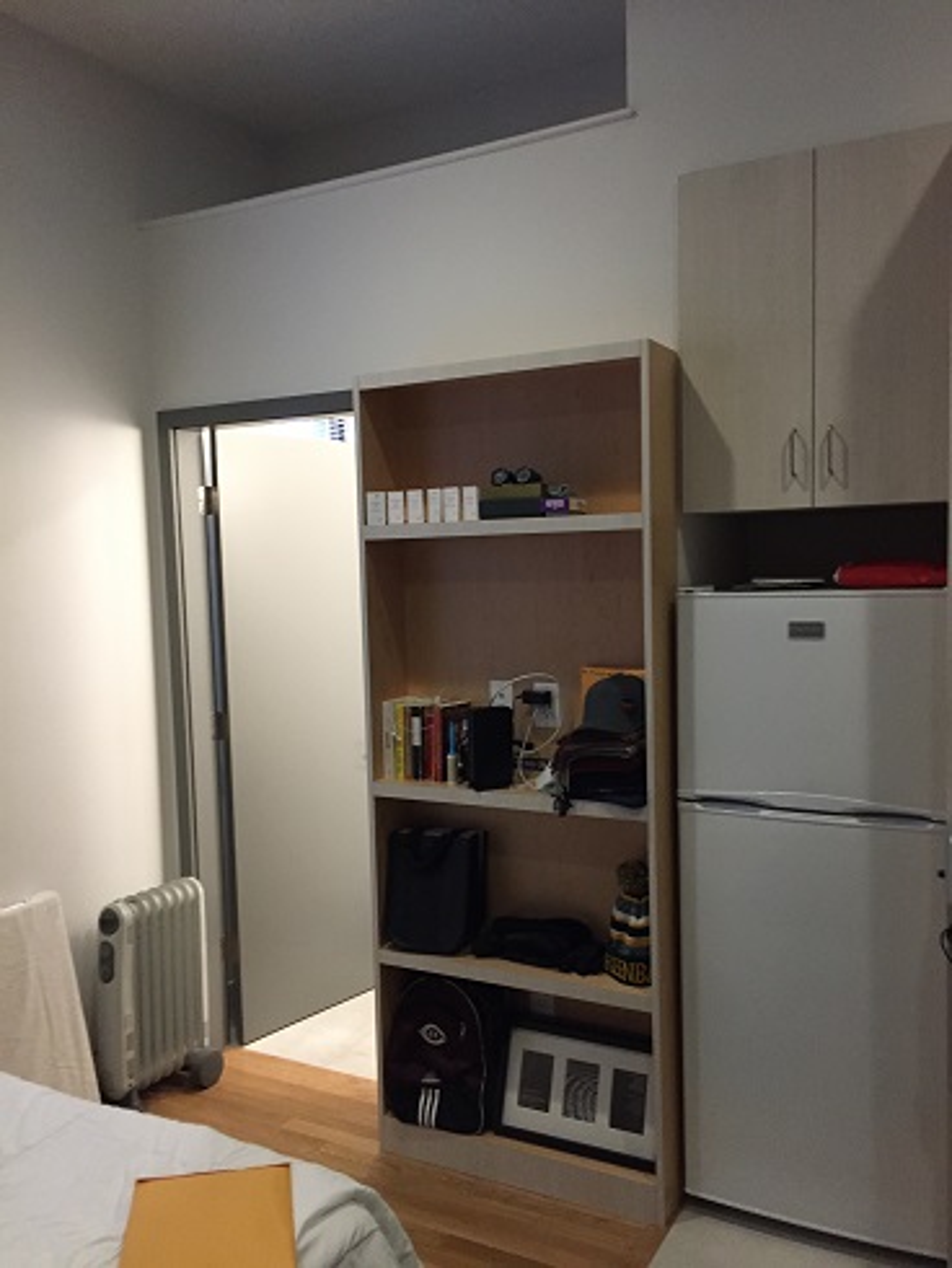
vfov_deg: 61.6
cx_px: 476
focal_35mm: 29
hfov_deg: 48.3
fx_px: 1062
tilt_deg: -4.5
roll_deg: +0.8
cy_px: 634
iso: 200
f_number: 2.2
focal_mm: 4.15
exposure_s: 1/30
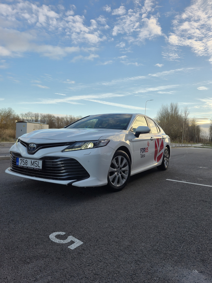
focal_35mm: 23
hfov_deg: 58.9
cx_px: 106
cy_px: 142
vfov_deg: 73.9
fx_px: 188
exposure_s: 1/411
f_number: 1.8
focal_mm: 5.4
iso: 25
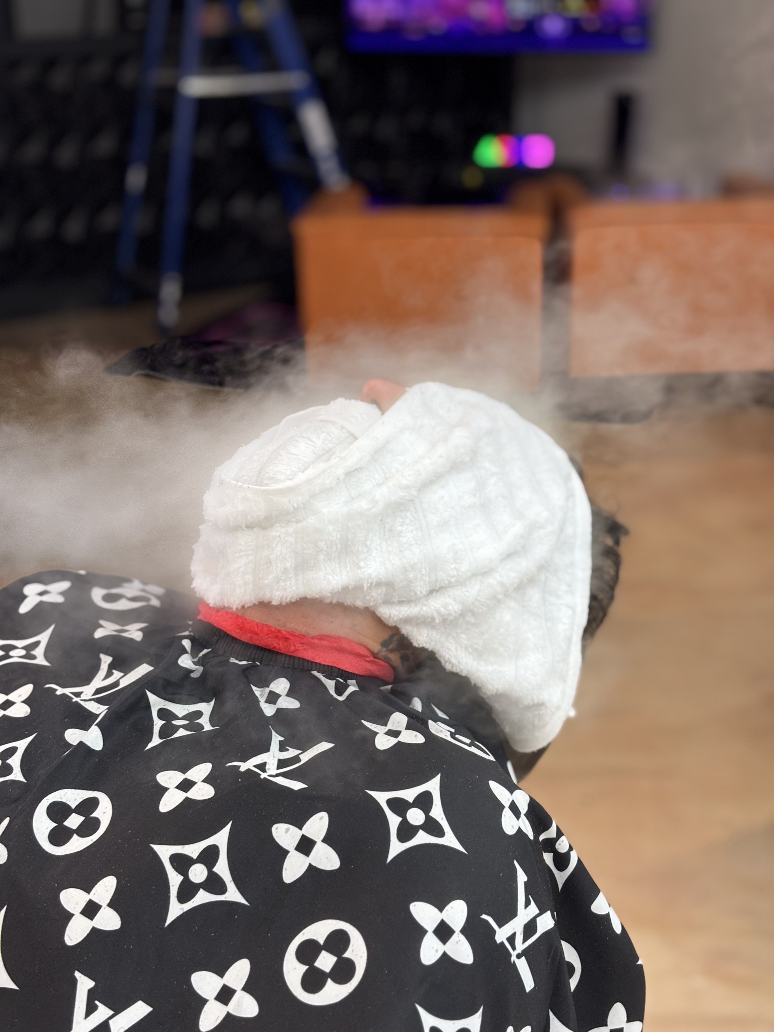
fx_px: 1550
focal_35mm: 52
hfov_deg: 28.0
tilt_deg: -20.2
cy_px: 516
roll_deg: +0.7
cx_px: 387
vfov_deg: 36.8
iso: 32
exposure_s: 1/60
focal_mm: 5.96
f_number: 1.6
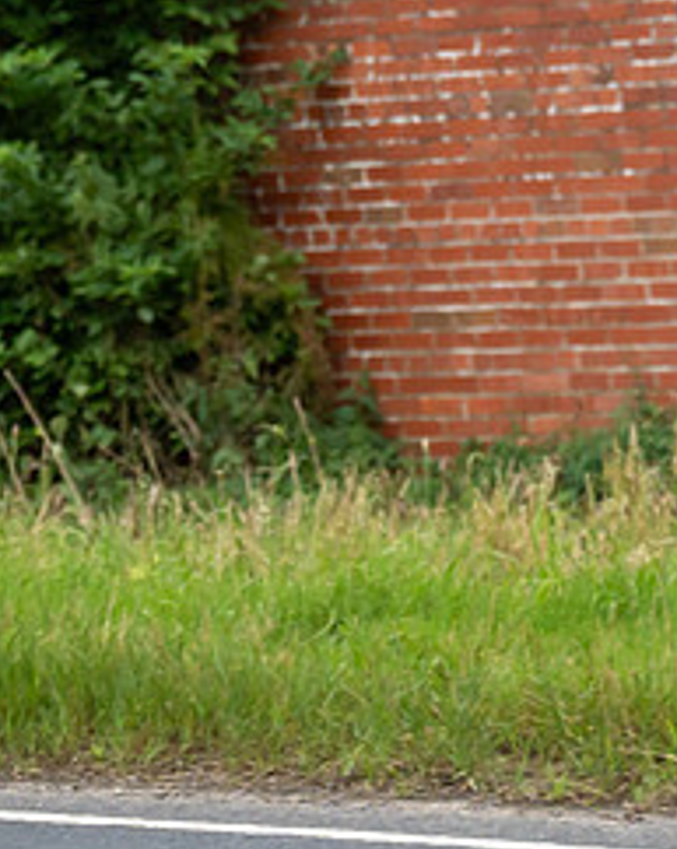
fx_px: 7854
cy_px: -24
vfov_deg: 6.2
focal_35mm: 313
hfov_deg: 4.9
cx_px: -498
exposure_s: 1/800
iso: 1000
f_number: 2.8
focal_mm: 94
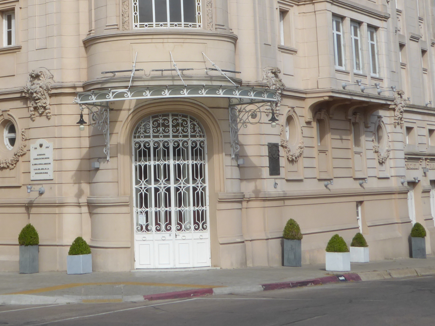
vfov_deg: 19.2
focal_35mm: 75
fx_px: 943
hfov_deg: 25.7
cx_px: 116
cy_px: 14
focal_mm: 6.7
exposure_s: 1/250
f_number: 7.1
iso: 80
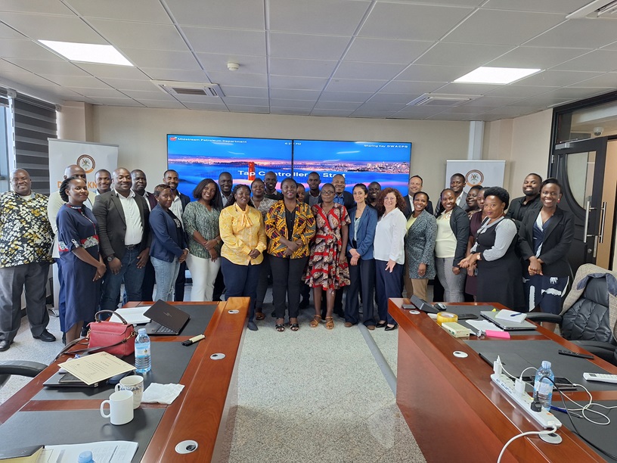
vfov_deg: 58.9
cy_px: 232
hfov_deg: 73.9
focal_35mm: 23
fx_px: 410
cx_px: 308
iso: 80
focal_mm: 5.54
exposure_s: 1/50
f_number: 1.8
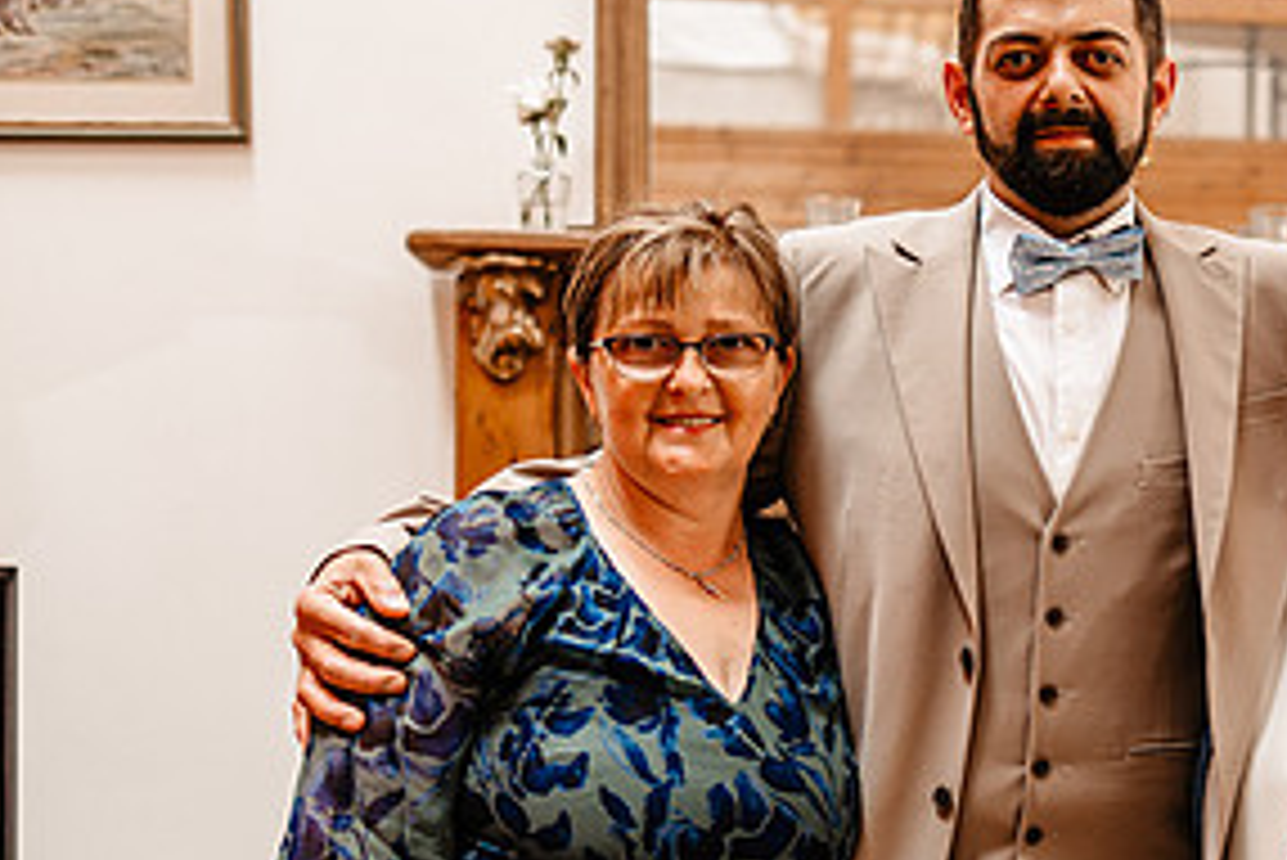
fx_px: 2539
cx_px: 1138
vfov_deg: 19.1
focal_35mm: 71
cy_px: 624
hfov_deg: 27.5
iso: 250
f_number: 1.4
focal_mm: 35
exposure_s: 1/200
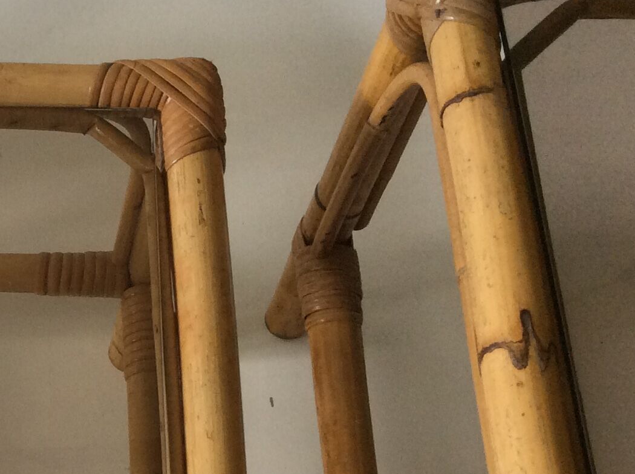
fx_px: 1447
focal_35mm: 79
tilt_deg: -65.6
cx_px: -87
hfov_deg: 23.1
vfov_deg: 18.3
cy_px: 429
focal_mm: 3.3
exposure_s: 1/25
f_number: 2.4
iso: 80
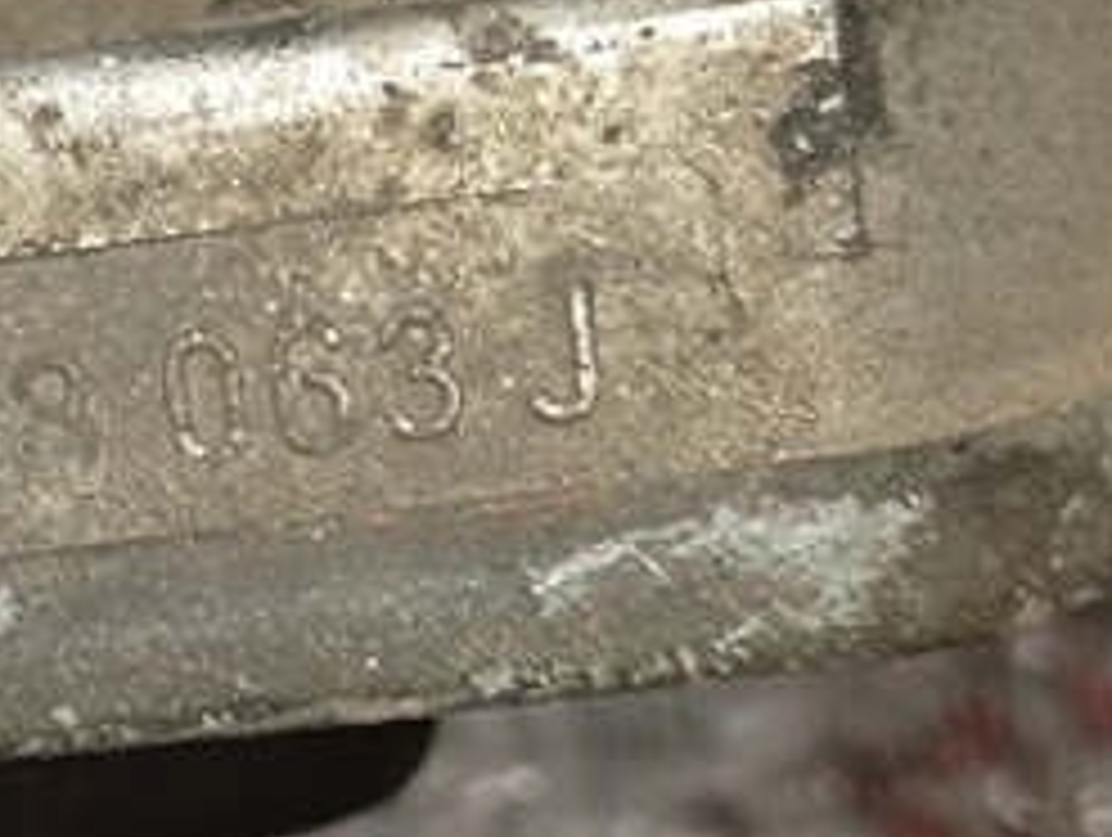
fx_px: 2574
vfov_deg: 18.5
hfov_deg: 23.7
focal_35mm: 80
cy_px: 436
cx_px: 88
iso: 190
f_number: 1.8
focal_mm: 3.96
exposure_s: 1/33.3
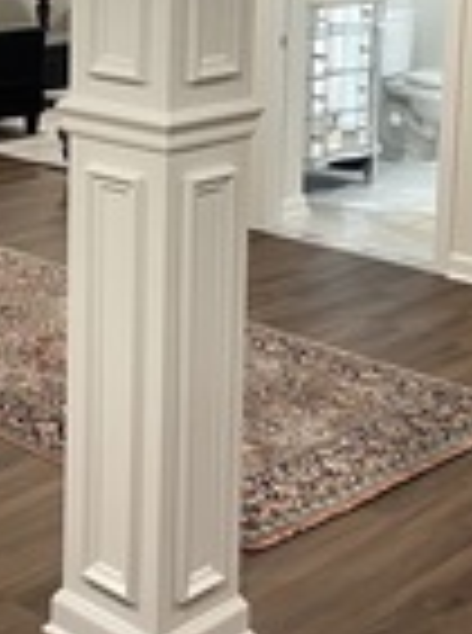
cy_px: 67
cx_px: -36
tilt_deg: -8.4
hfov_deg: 19.1
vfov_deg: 25.6
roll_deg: -0.1
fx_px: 1352
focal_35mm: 74
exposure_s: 1/60
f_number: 1.6
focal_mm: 5.1
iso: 320
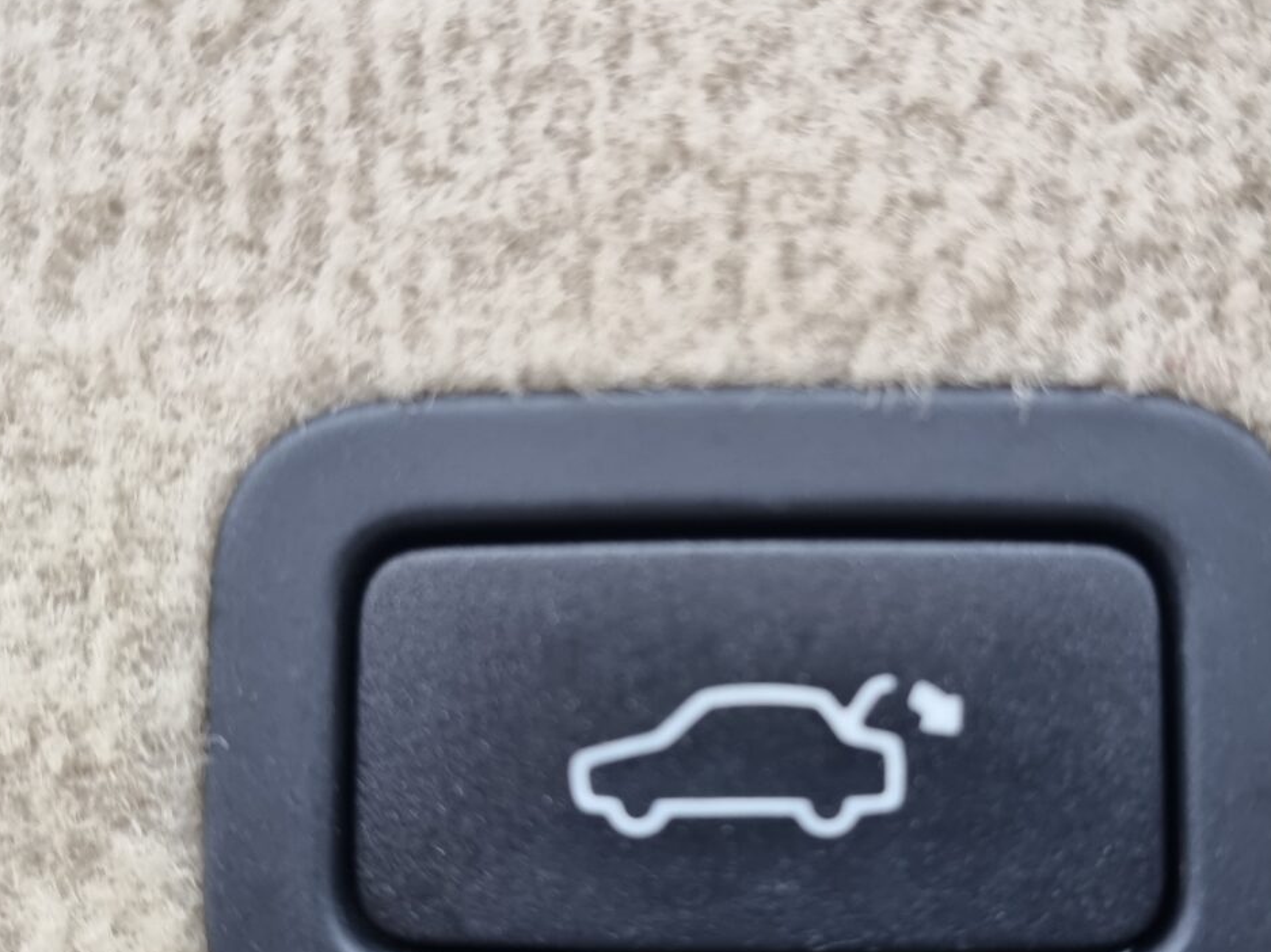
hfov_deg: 45.6
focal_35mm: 41
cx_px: 747
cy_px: 582
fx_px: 1505
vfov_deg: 35.0
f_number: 1.8
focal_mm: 6.7
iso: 125
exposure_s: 1/100
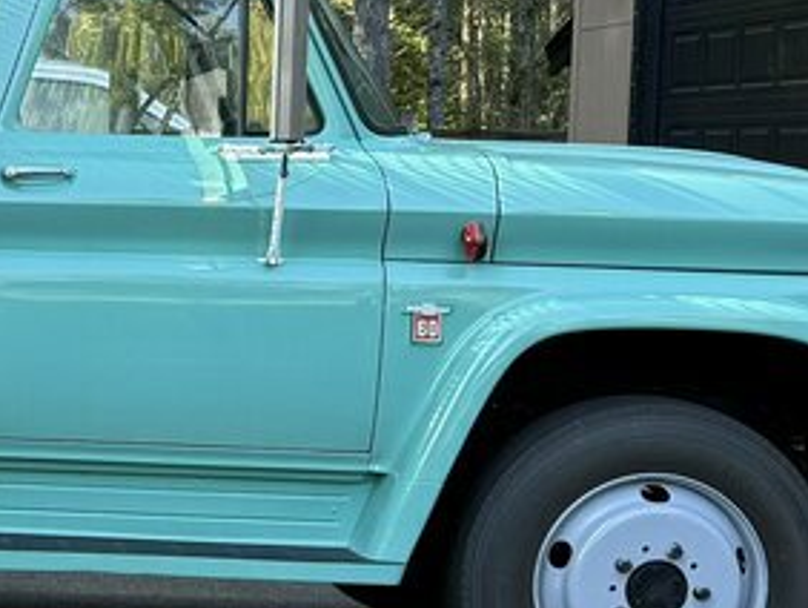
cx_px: -401
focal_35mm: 102
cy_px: 295
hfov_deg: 17.3
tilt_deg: -3.5
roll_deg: -1.5
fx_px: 2383
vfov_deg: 14.5
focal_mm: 6.76
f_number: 1.78
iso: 80
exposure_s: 1/155
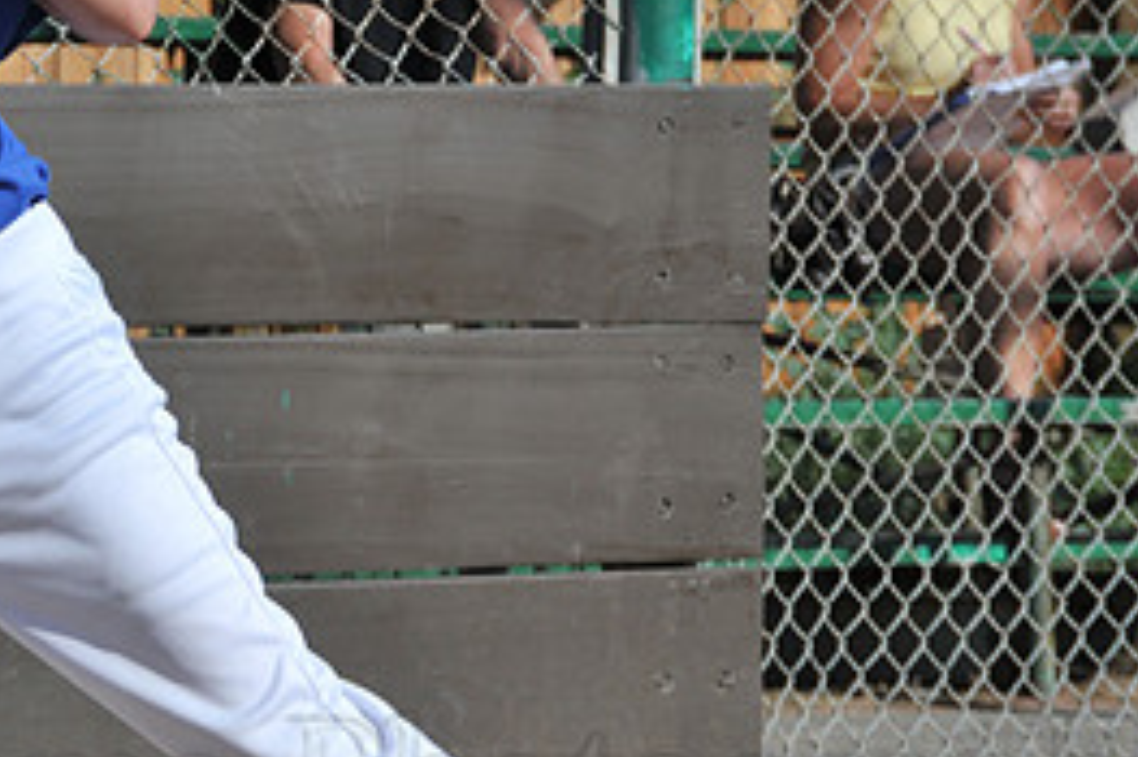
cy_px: 253
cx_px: 61
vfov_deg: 3.7
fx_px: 11688
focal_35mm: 370
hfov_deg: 5.6
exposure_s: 1/250
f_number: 11
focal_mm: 112
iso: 200
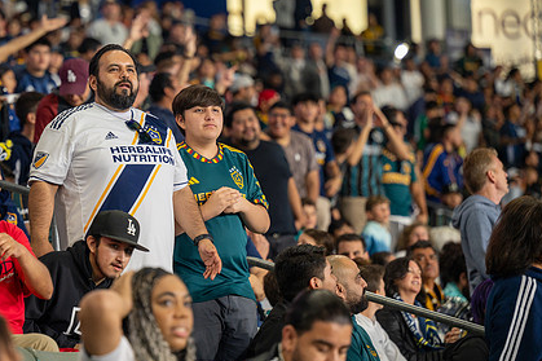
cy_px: 133
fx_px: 2814
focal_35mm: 187
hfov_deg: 11.0
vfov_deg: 7.3
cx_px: 186
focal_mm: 135
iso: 720
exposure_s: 1/200
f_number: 2.8
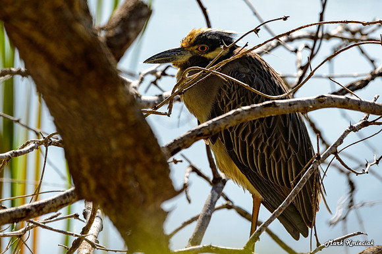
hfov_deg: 2.9
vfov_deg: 1.9
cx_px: 186
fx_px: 7604
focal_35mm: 717
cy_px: 73
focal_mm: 500
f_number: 7.1
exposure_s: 1/1000
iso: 280
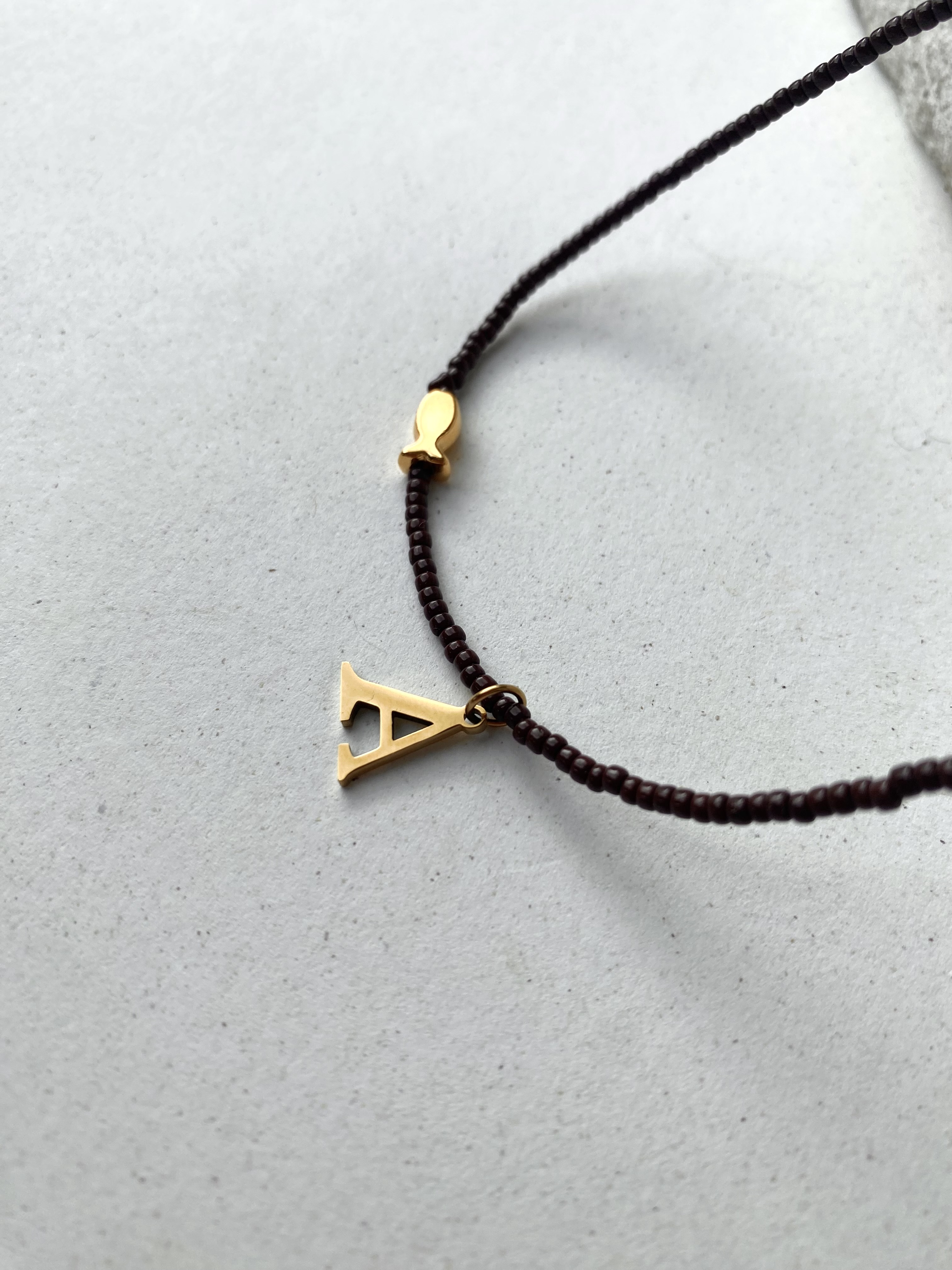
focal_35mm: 25
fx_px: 917
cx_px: 476
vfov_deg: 69.4
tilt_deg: -59.6
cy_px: 635
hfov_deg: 54.9
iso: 32
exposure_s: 1/546
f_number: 1.8
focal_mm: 4.25
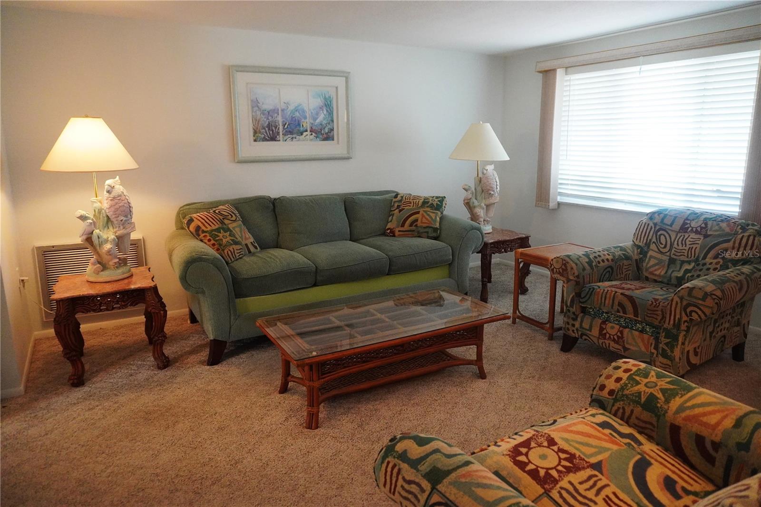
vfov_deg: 53.1
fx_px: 507
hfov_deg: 73.8
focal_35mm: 24
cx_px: 380
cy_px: 254
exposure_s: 1/160
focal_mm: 16
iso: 4000
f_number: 3.5
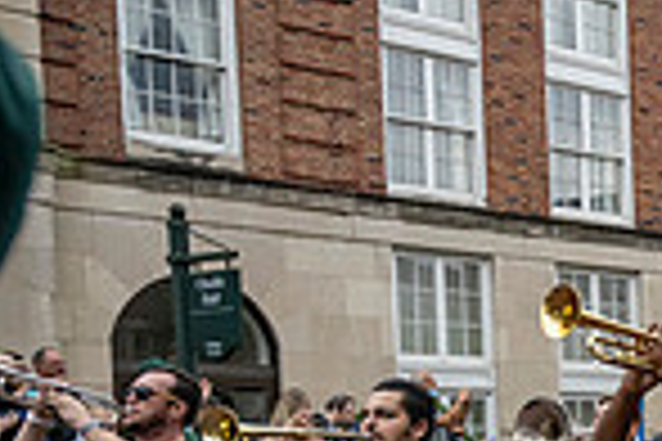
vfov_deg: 13.8
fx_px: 1747
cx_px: 1193
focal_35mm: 95
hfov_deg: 17.4
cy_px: 601
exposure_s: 1/1600
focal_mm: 24
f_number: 4
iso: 1000
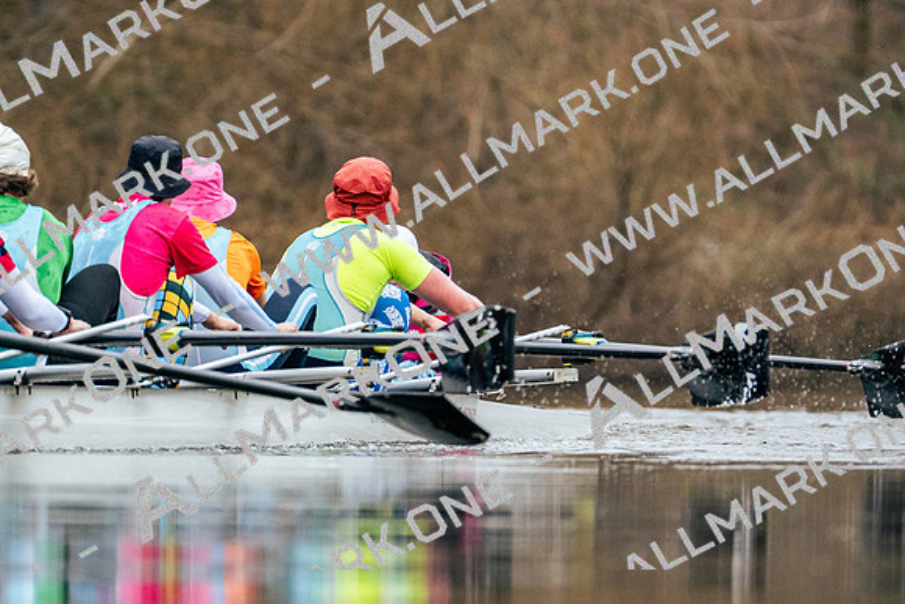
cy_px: 302
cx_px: 452
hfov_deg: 2.3
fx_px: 22629
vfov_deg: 1.5
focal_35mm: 900
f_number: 6.3
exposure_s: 1/2000
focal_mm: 600
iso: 4000
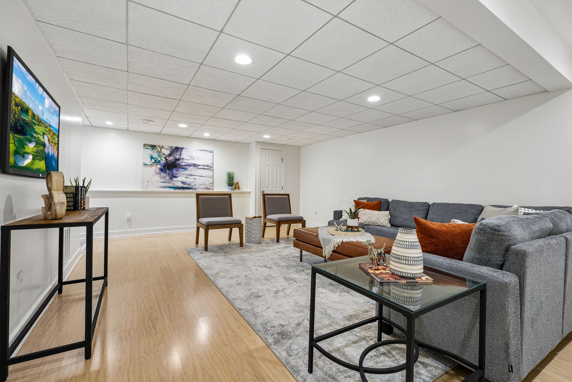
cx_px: 286
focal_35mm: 16
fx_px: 254
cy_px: 191
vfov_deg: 73.7
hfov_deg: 96.7
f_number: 8
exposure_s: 1/4
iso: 400
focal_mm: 16
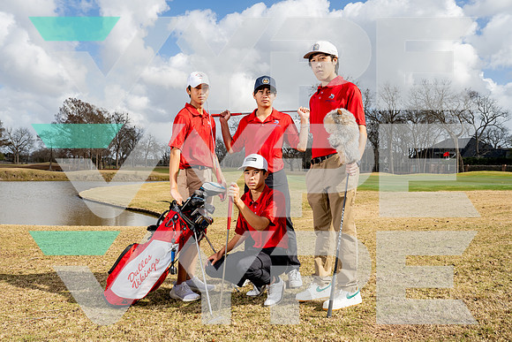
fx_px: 455
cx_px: 256
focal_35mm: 32
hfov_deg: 58.7
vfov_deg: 41.1
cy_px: 171
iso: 100
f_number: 8
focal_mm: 32
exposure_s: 1/250
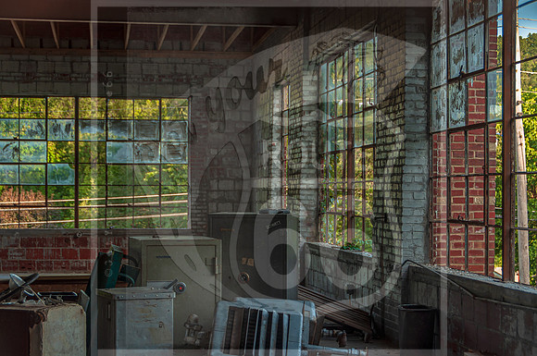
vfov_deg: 18.9
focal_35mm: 72
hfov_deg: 28.1
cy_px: 178
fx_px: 1072
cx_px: 268
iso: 100
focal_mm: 48
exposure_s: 1/60
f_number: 5.6
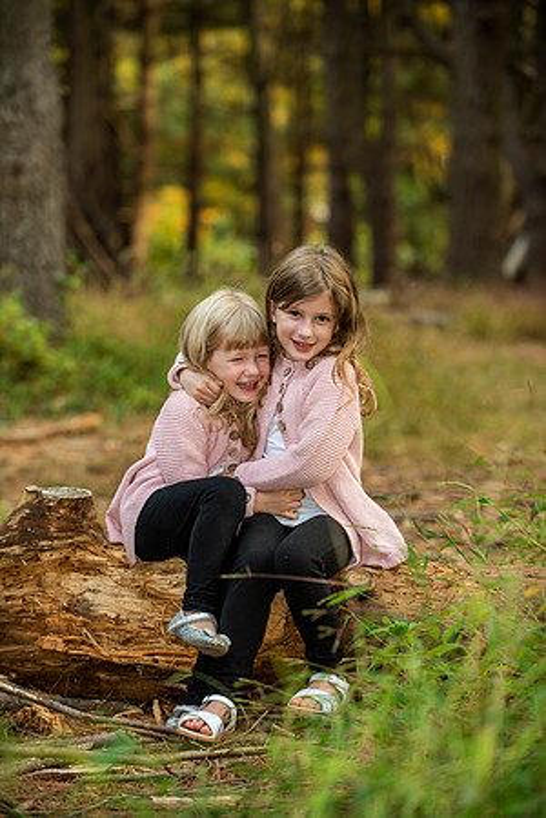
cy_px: 409
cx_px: 273
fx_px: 2730
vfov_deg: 17.1
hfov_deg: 11.4
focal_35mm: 120
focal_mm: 120
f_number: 3.5
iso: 250
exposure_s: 1/60
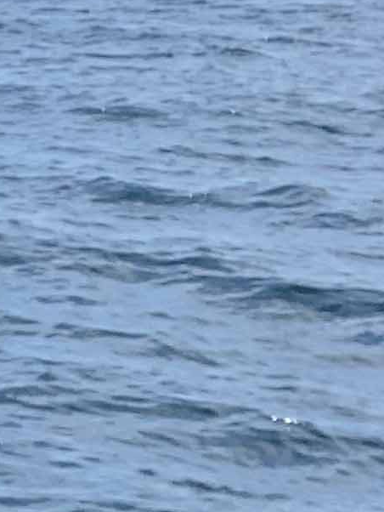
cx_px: -859
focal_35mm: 174
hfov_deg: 7.3
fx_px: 2572
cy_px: 1010
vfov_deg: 10.5
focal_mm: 4.25
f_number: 1.8
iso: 25
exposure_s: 1/1220
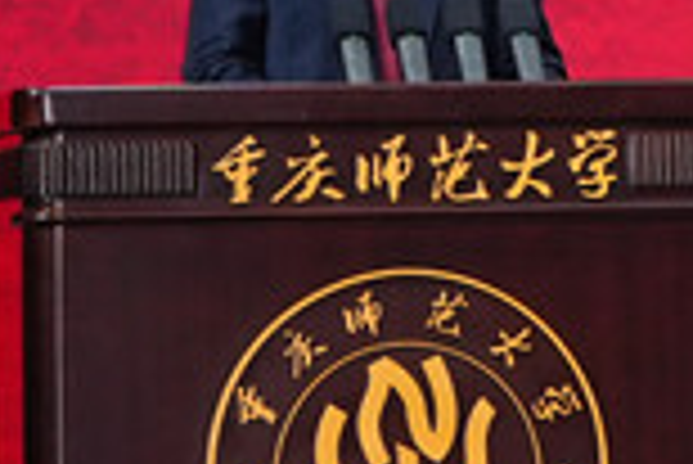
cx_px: 1598
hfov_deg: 4.4
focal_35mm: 464
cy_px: -489
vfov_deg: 3.0
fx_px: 8940
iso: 1000
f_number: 3.5
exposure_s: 1/160
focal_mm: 70
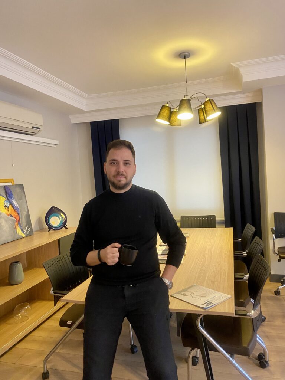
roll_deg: +3.3
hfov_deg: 53.1
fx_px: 285
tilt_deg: -1.0
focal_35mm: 26
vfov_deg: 67.3
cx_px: 142
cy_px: 190
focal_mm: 4.25
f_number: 1.8
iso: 320
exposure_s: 1/50
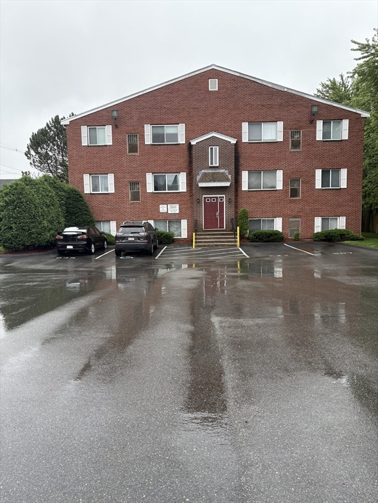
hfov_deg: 53.1
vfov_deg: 67.3
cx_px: 189
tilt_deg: -4.7
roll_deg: +0.9
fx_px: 379
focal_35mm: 26
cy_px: 252
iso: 64
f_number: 1.6
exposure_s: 1/450
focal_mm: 5.96
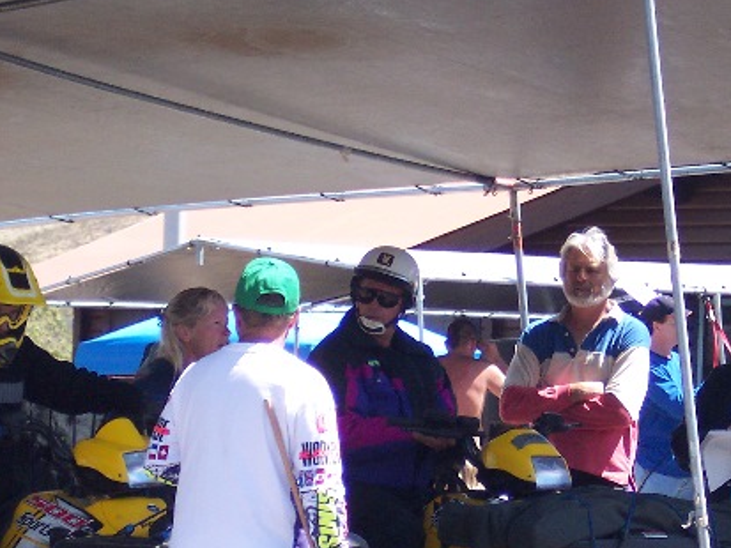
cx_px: 423
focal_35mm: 221
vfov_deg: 6.7
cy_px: 417
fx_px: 4668
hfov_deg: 9.0
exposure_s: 1/250
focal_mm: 24
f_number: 4.8
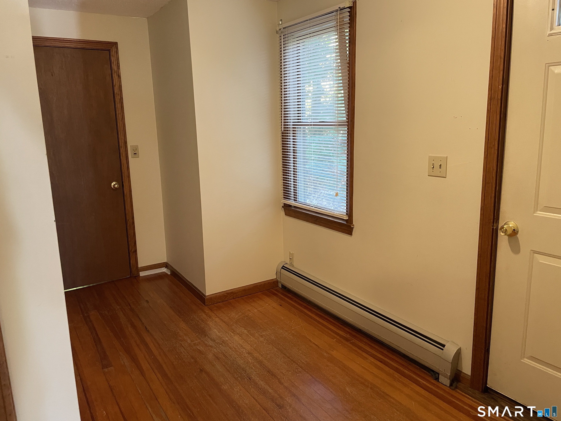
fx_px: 421
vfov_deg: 53.1
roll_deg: +1.8
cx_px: 280
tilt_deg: -10.8
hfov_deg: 67.3
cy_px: 210
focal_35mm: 26
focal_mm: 4.2
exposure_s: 1/60
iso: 320
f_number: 1.6
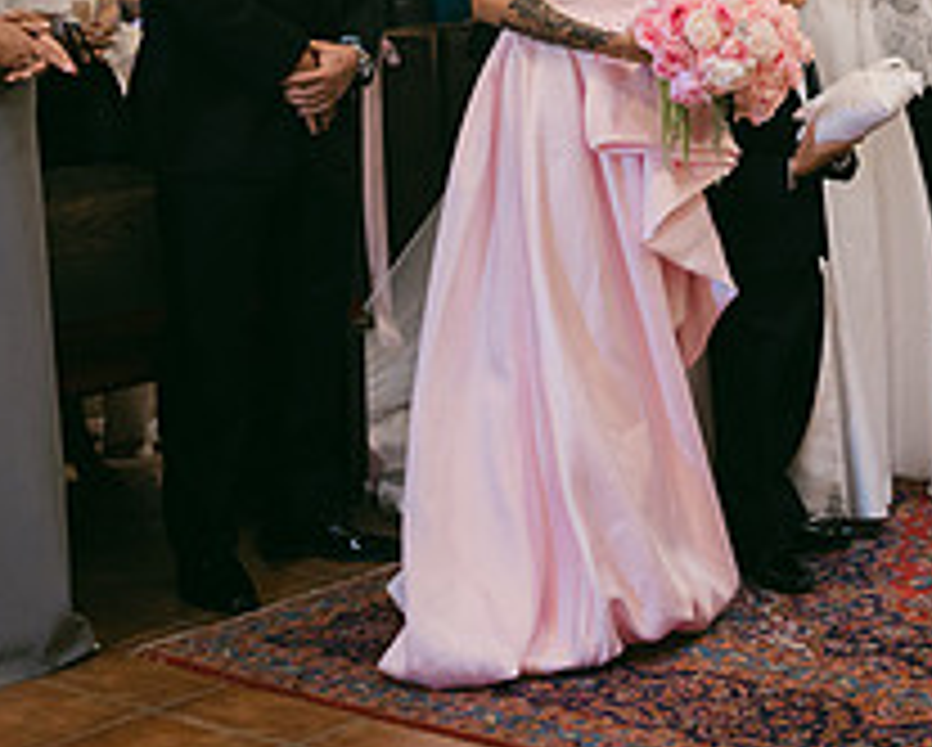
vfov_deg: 16.5
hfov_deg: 19.5
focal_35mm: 92
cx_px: 1148
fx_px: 2540
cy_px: 65
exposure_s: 1/320
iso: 800
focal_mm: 35
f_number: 1.2
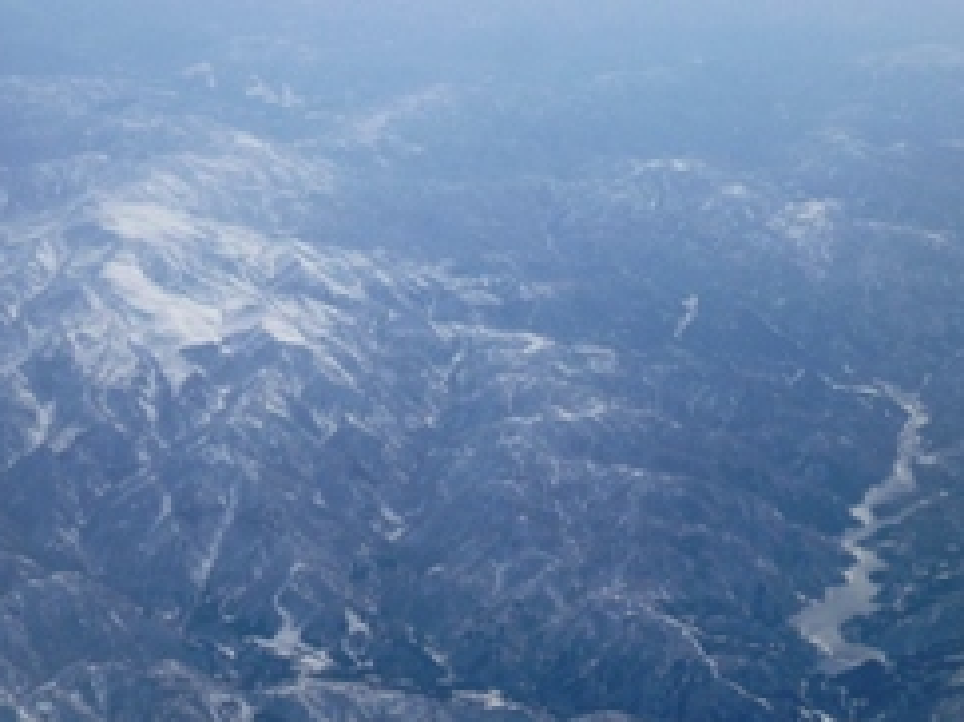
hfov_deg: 23.3
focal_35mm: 84
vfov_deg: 17.5
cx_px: 520
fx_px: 2338
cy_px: 278
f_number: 4.5
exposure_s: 1/1600
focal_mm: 9
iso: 100
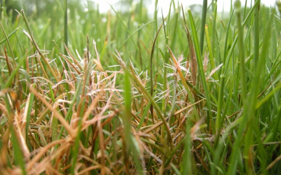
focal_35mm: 38
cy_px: 101
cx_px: 141
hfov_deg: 51.5
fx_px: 291
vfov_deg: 33.5
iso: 64
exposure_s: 1/88.6
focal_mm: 7.5
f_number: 3.4
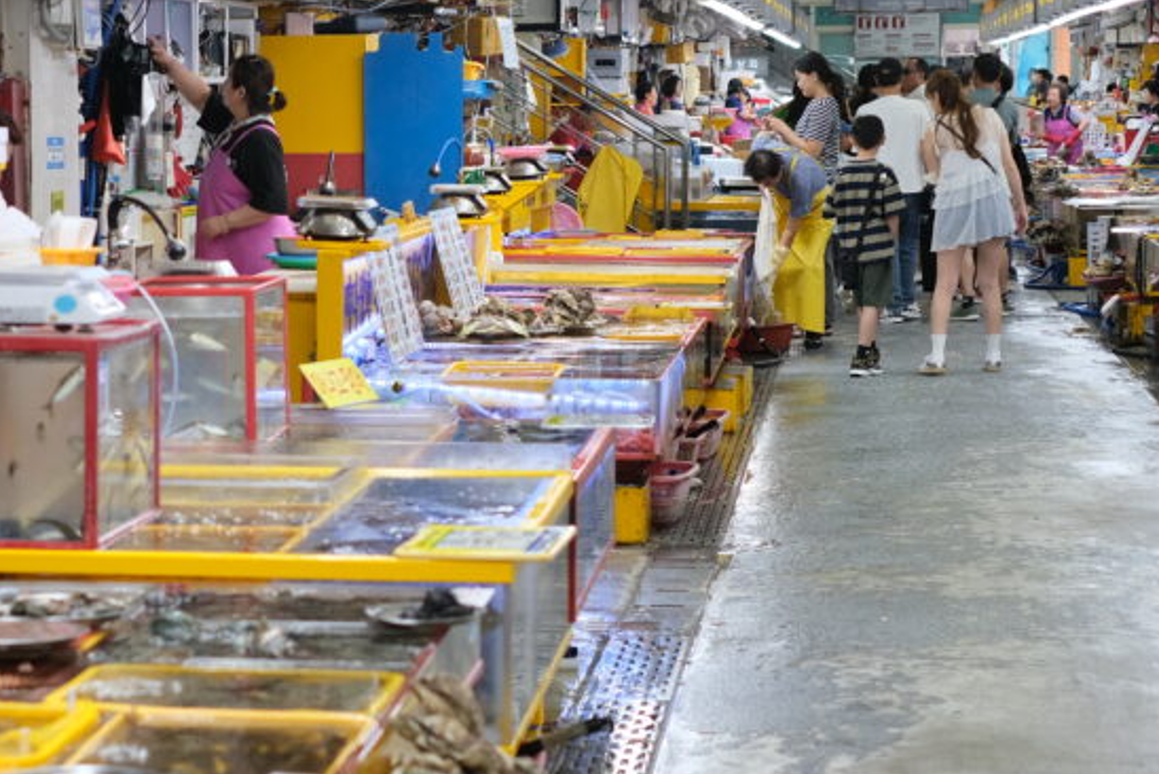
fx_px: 3189
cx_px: 182
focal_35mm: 99
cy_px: 447
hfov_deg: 20.3
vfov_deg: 13.8
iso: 320
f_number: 2.2
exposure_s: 1/180
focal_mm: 35
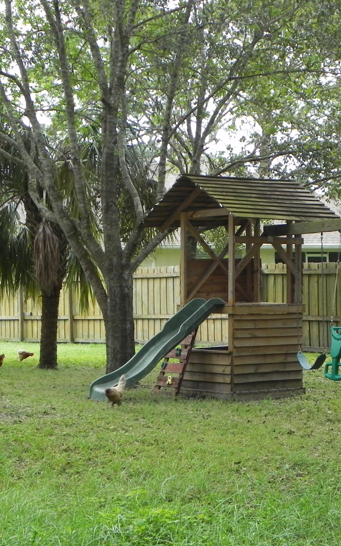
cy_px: 274
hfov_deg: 15.7
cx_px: 241
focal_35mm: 83
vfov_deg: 24.9
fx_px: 1234
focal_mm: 10.3
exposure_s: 1/59.8
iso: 160
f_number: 3.5
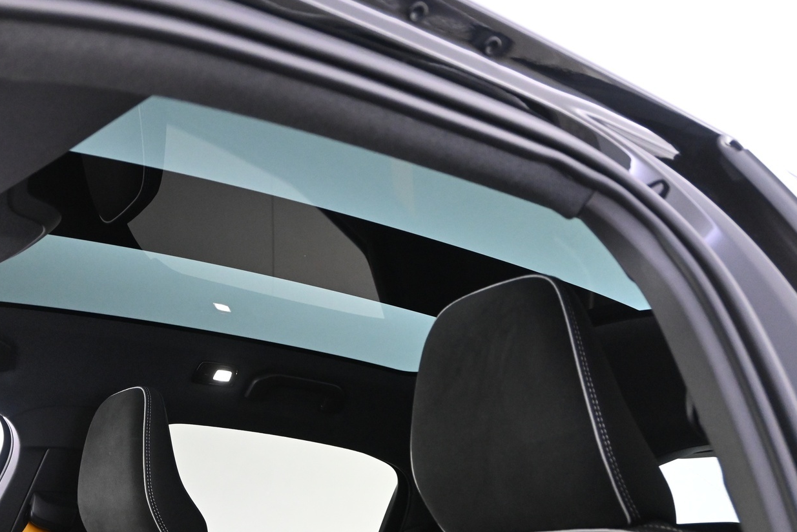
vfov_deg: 31.7
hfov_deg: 45.6
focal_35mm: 42
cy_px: 261
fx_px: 937
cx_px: 289
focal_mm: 21.5
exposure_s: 1/20
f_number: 4
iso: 3200
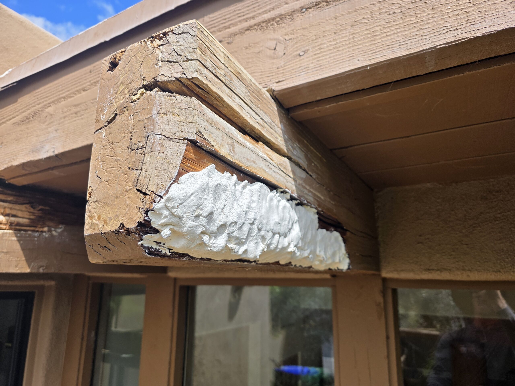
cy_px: 193
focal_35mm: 23
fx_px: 342
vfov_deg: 58.9
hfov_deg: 73.9
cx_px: 258
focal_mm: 6.3
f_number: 1.7
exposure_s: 1/3502
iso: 80
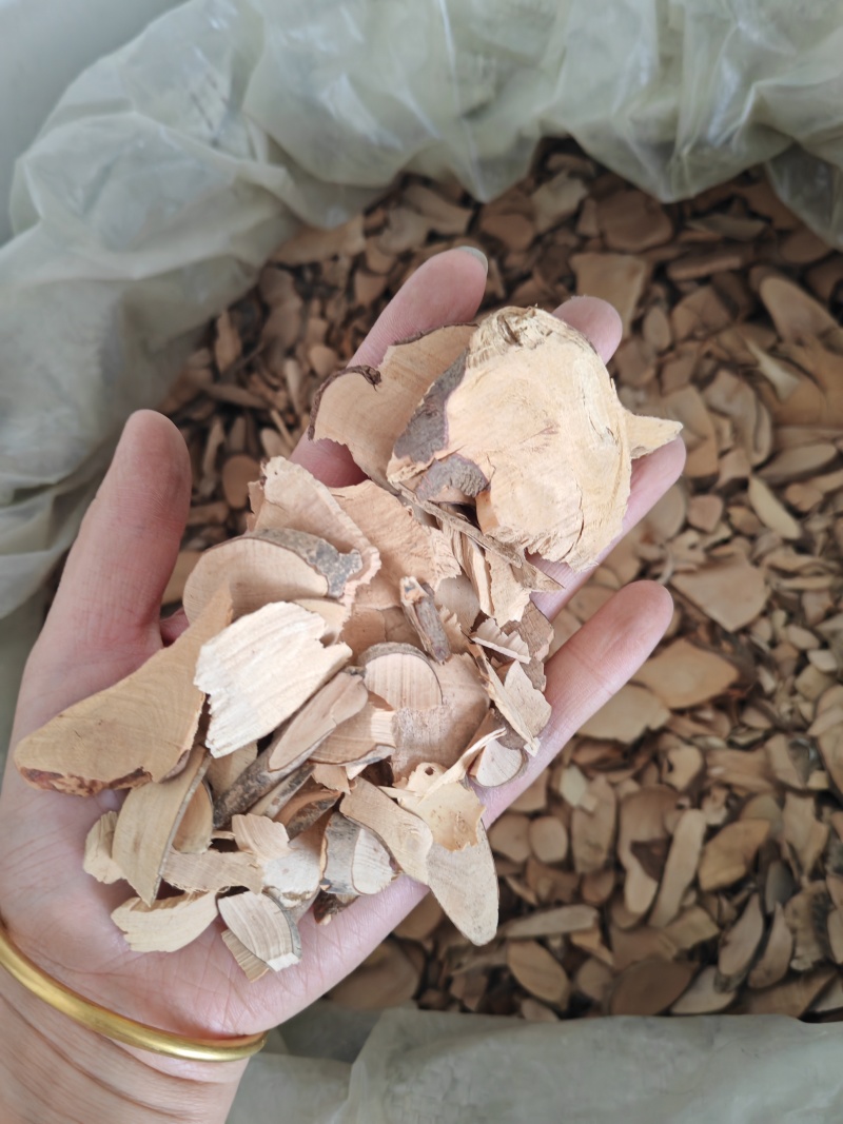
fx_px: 877
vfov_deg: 65.3
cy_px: 562
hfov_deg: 51.3
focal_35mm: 27
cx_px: 422
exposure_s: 1/33
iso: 1000
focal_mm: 5.52
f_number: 1.95
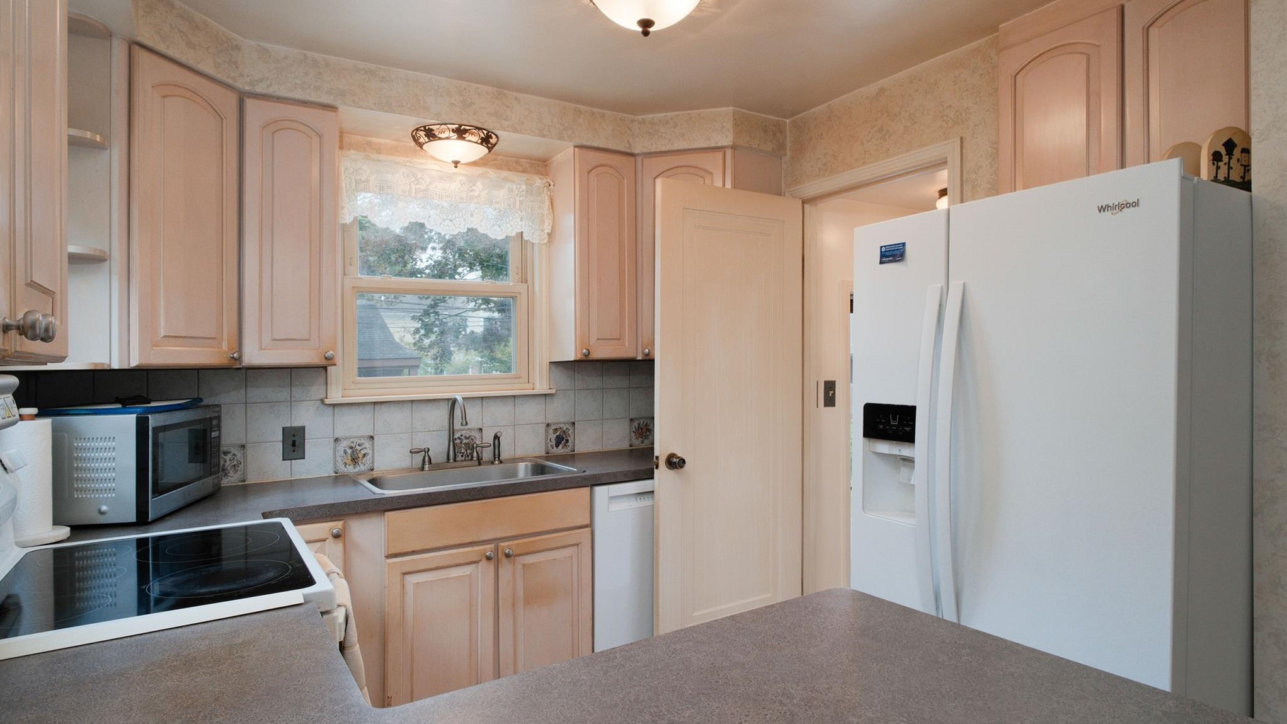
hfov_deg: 83.8
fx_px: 717
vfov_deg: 53.6
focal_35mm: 21
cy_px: 357
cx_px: 643
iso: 1000
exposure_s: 1/250
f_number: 7.1
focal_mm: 13
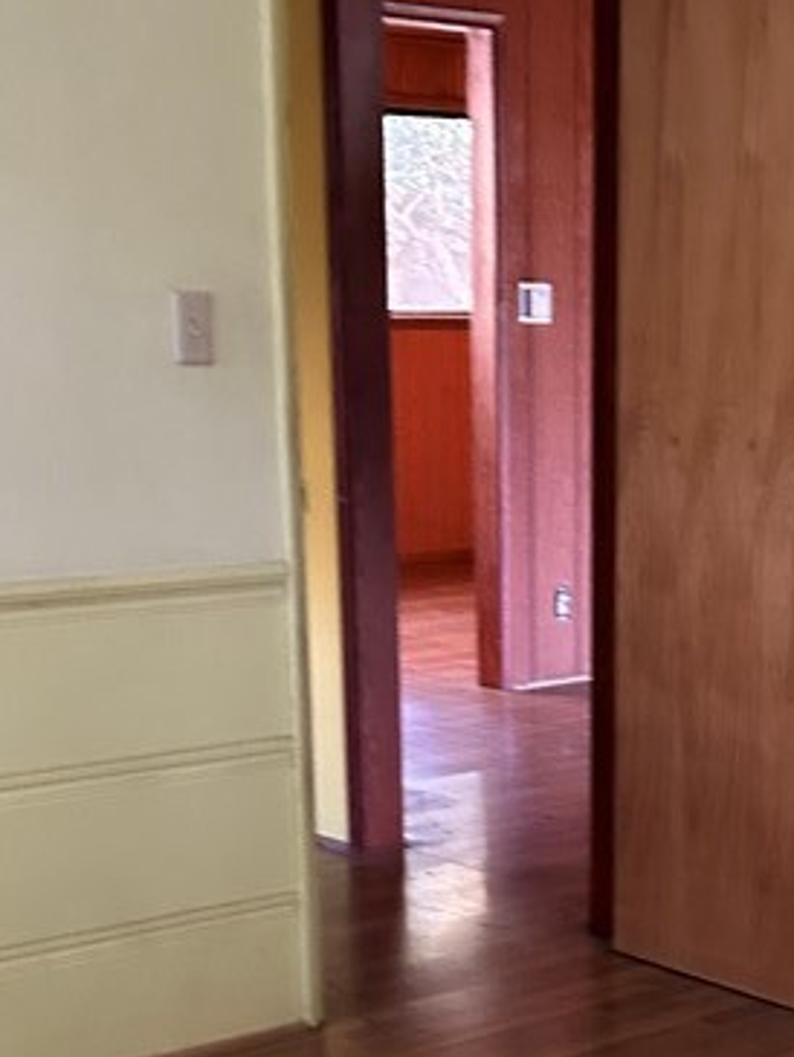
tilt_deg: -18.2
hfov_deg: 19.8
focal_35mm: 73
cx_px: 719
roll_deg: -1.7
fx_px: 2231
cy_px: 970
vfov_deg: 25.7
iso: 500
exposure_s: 1/46
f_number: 1.5
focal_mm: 5.7
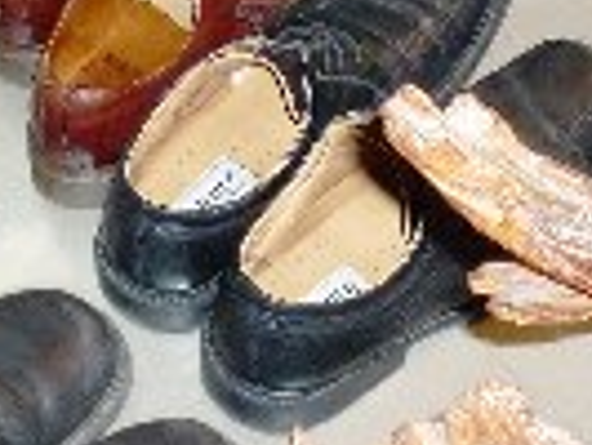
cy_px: -245
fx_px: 2550
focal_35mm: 149
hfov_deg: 13.2
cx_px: 254
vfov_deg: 9.7
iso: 200
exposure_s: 1/8
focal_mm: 5.5
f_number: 2.8
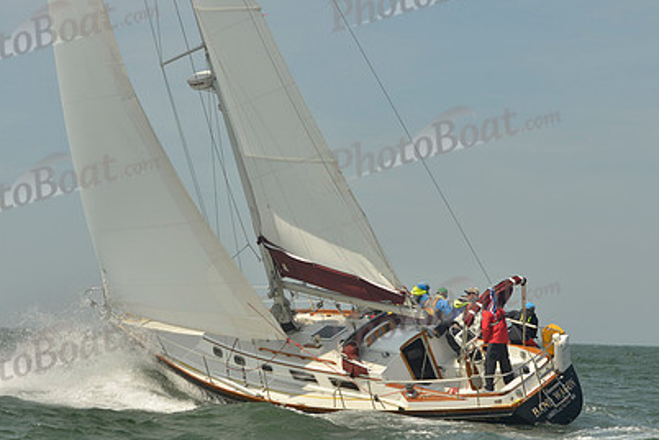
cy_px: 249
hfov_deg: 20.2
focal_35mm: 101
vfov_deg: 13.5
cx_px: 246
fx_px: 1849
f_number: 8
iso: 200
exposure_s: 1/1250
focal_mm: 70
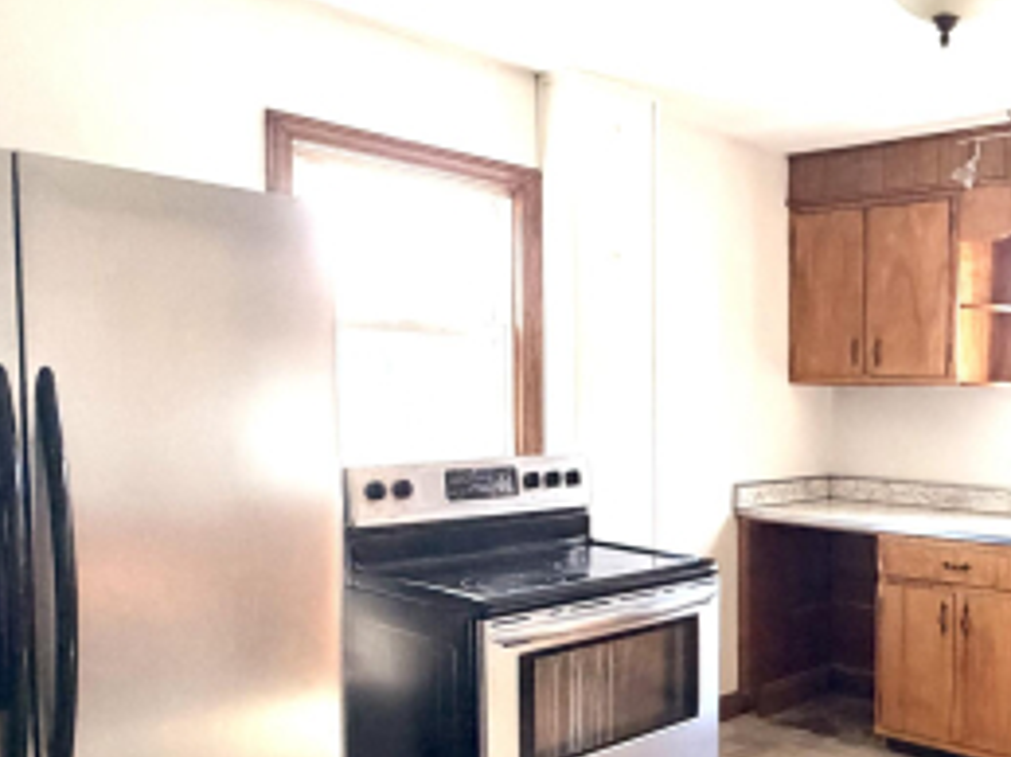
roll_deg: -1.7
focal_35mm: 36
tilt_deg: -4.3
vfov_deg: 39.3
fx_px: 1051
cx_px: 923
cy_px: 476
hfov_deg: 46.1
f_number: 2.2
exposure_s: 1/107
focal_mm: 2.22
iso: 320
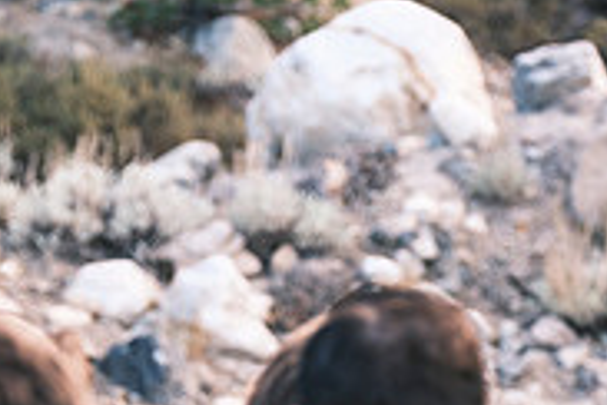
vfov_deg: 2.9
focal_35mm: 465
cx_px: 299
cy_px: 583
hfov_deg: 4.4
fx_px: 7840
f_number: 3.2
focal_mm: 98.2
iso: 400
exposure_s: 1/550
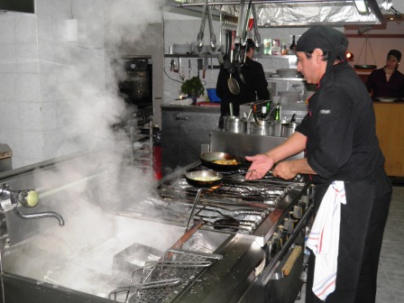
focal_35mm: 39
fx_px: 455
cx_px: 202
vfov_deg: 36.8
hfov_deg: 47.9
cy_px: 152
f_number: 3.2
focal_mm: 7.1
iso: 100
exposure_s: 1/60
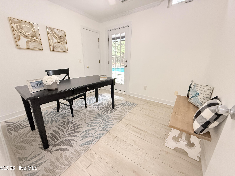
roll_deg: -0.3
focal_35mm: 14
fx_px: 95
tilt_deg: -16.4
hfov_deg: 102.1
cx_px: 118
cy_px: 88
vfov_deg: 85.7
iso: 640
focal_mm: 2.22
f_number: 2.2
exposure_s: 1/120
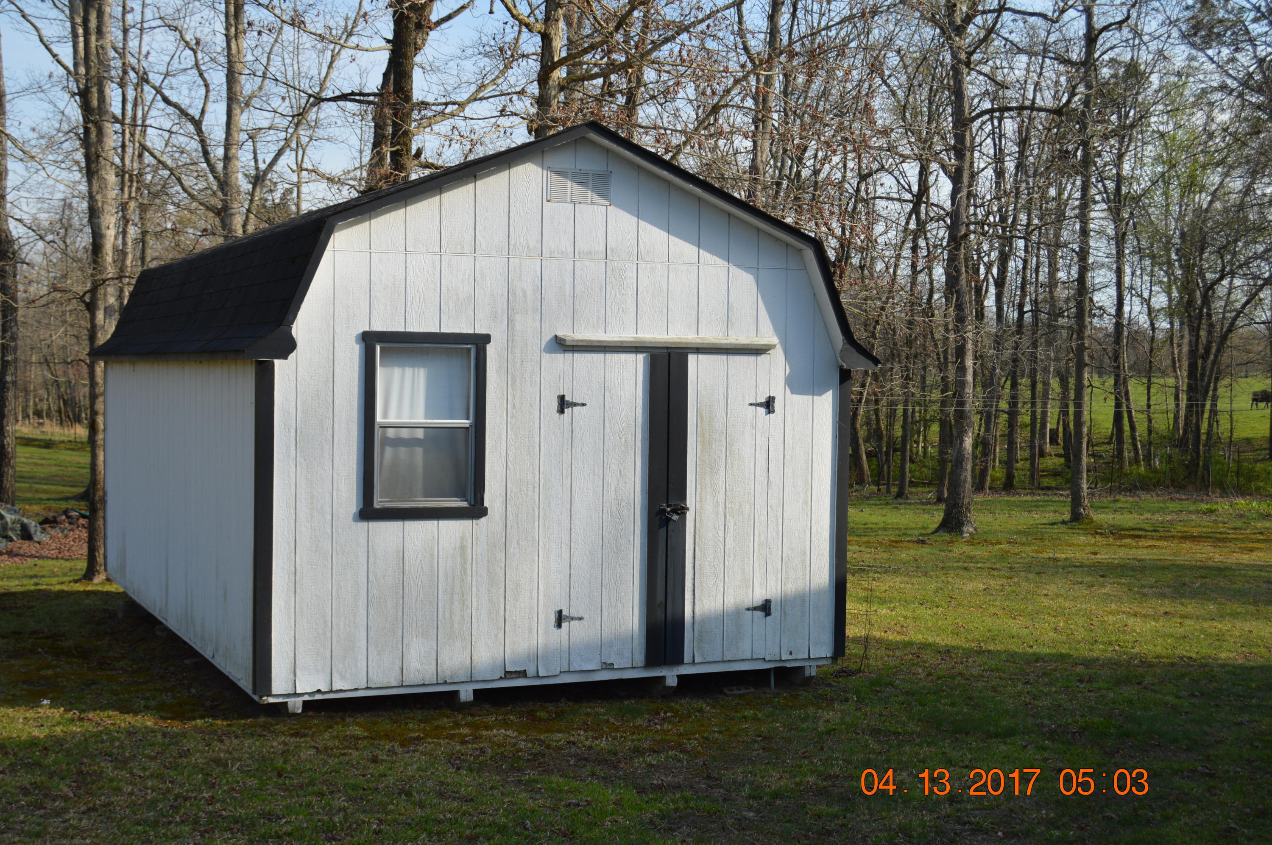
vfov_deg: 28.0
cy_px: 422
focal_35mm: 48
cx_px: 636
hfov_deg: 41.1
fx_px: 1694
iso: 100
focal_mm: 32
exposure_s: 1/250
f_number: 8
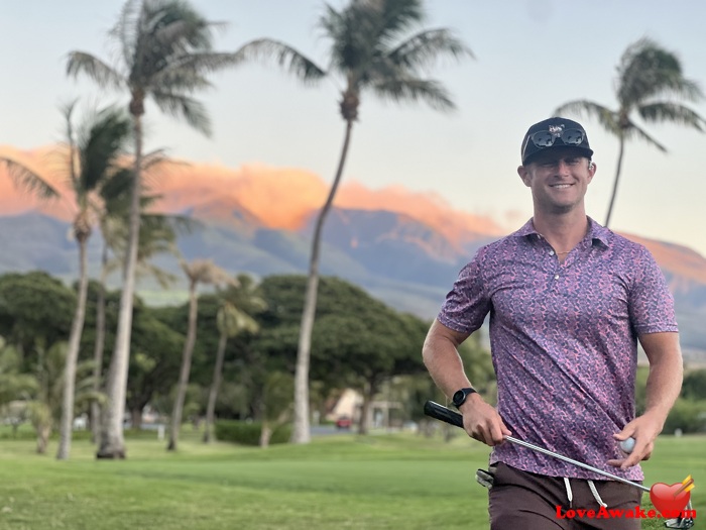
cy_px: 265
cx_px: 353
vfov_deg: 19.1
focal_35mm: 77
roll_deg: -0.3
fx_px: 1570
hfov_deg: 25.3
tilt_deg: +6.9
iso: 100
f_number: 2.8
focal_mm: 9
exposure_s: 1/121
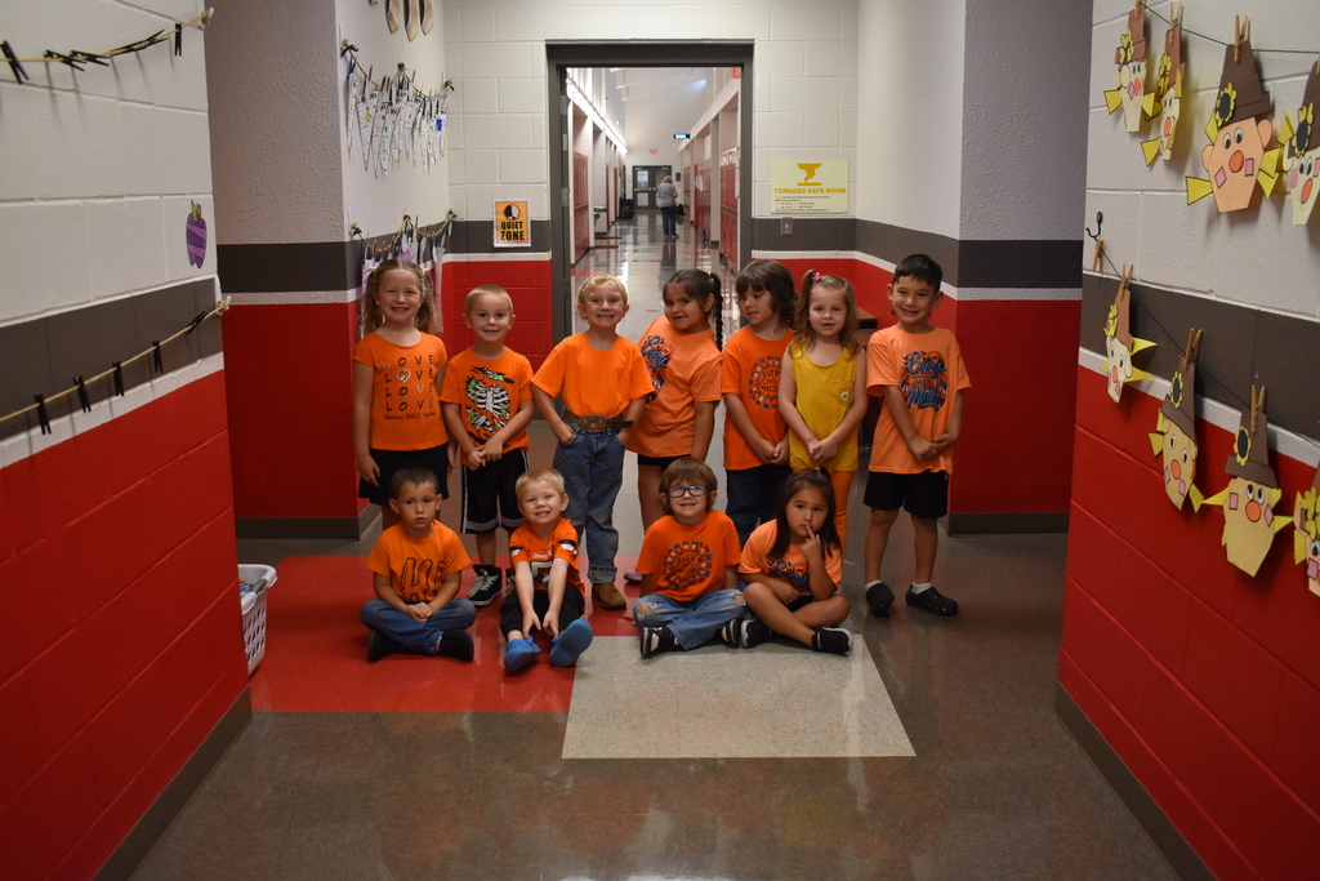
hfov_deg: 55.1
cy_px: 440
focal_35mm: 34
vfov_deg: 38.4
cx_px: 660
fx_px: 1265
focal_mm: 23
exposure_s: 1/125
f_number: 3.8
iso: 900
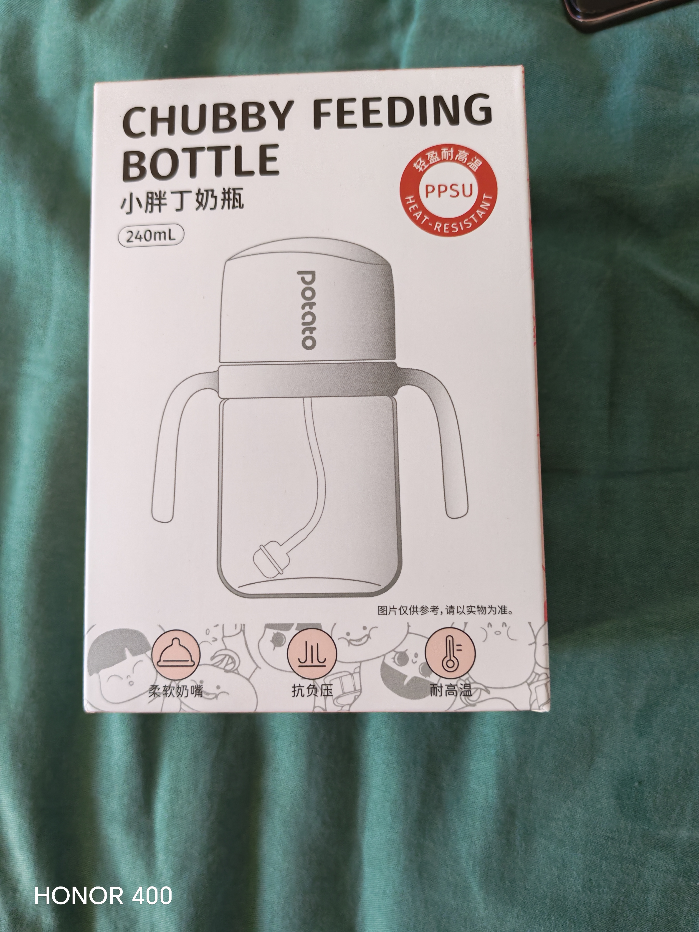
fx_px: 727
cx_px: 350
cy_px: 466
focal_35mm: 27
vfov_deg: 65.3
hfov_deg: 51.4
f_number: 1.9
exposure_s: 1/50
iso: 1000
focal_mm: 6.12
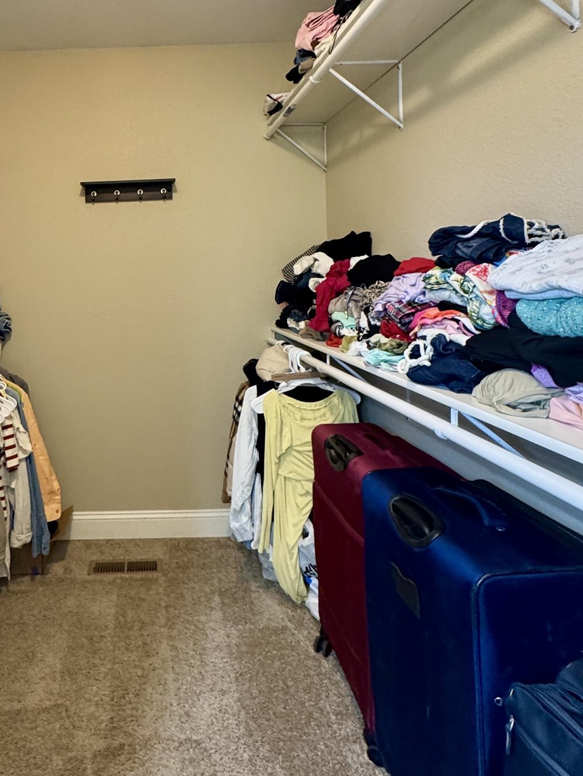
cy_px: 273
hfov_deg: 52.1
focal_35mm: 25
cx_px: 133
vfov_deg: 67.9
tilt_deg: +1.0
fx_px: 561
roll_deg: +2.5
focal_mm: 2.22
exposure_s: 1/60
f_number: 2.2
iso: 400
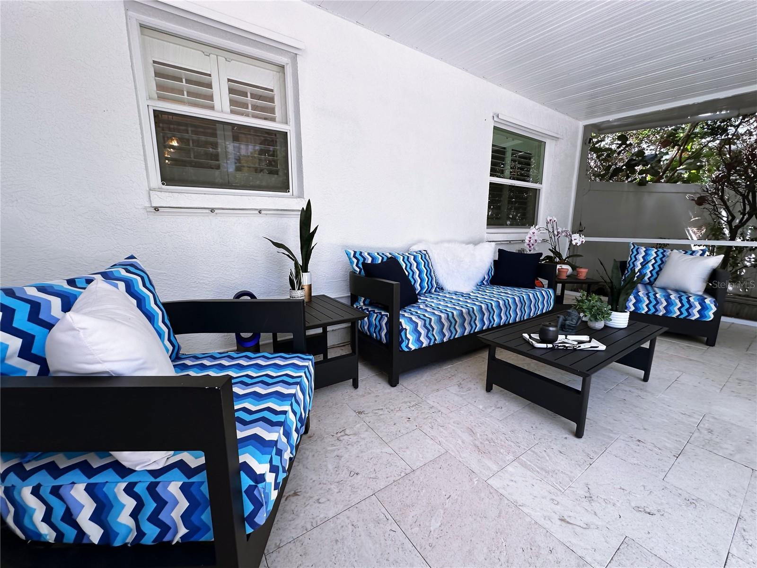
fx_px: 306
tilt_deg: -11.1
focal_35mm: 14
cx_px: 378
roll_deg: -0.8
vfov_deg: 85.7
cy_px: 284
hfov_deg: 102.1
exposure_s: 1/153
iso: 40
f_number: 2.2
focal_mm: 2.22
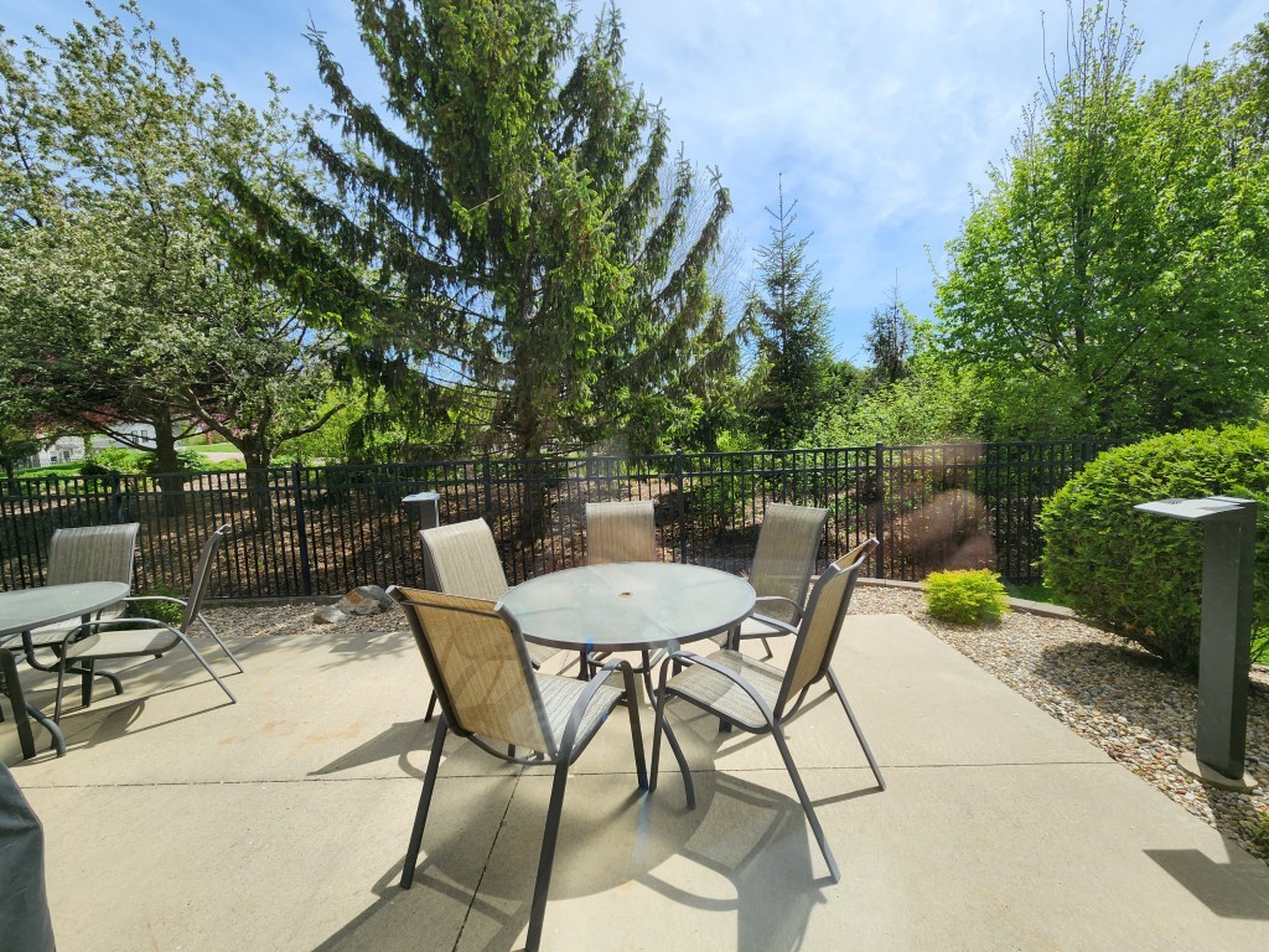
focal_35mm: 13
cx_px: 634
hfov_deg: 106.2
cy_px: 476
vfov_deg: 89.9
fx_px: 477
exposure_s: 1/1093
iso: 50
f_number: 2.2
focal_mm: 2.2
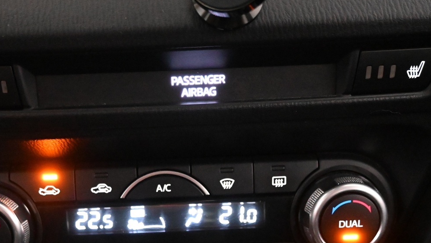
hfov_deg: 42.0
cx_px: 174
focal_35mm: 49
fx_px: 558
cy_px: 220
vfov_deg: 23.8
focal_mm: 19
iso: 10000
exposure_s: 1/30
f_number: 3.8
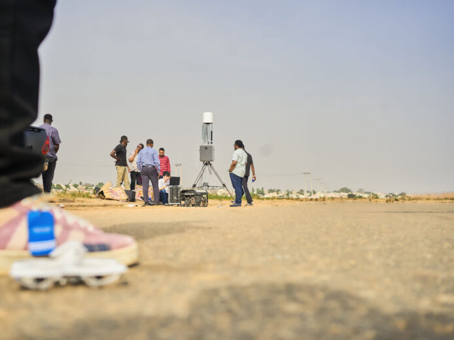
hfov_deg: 47.7
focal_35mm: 39
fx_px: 512
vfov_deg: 36.8
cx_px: 193
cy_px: 170
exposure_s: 1/4000
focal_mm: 35
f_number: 4
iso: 640
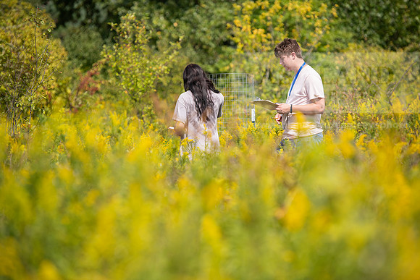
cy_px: 140
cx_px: 210
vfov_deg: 8.3
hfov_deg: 12.4
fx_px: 1925
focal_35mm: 165
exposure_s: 1/640
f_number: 3.5
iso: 64
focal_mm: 165
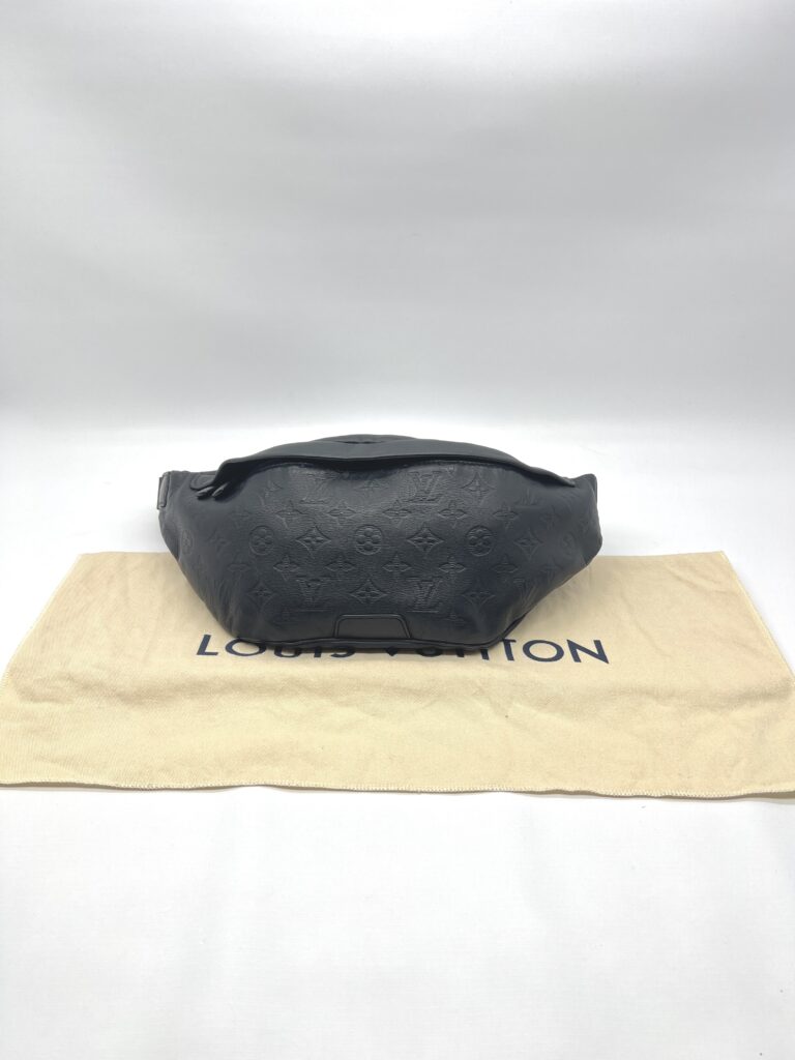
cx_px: 398
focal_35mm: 26
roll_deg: -0.1
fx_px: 796
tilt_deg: -31.8
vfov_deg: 67.3
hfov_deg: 53.1
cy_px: 530
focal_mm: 5.7
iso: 32
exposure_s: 1/149
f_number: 1.5
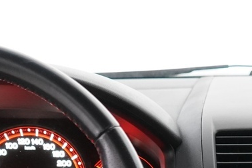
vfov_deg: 10.8
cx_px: 287
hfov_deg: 16.5
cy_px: 285
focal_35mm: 120
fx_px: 840
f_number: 3.5
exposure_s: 1/40
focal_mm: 28
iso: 4000
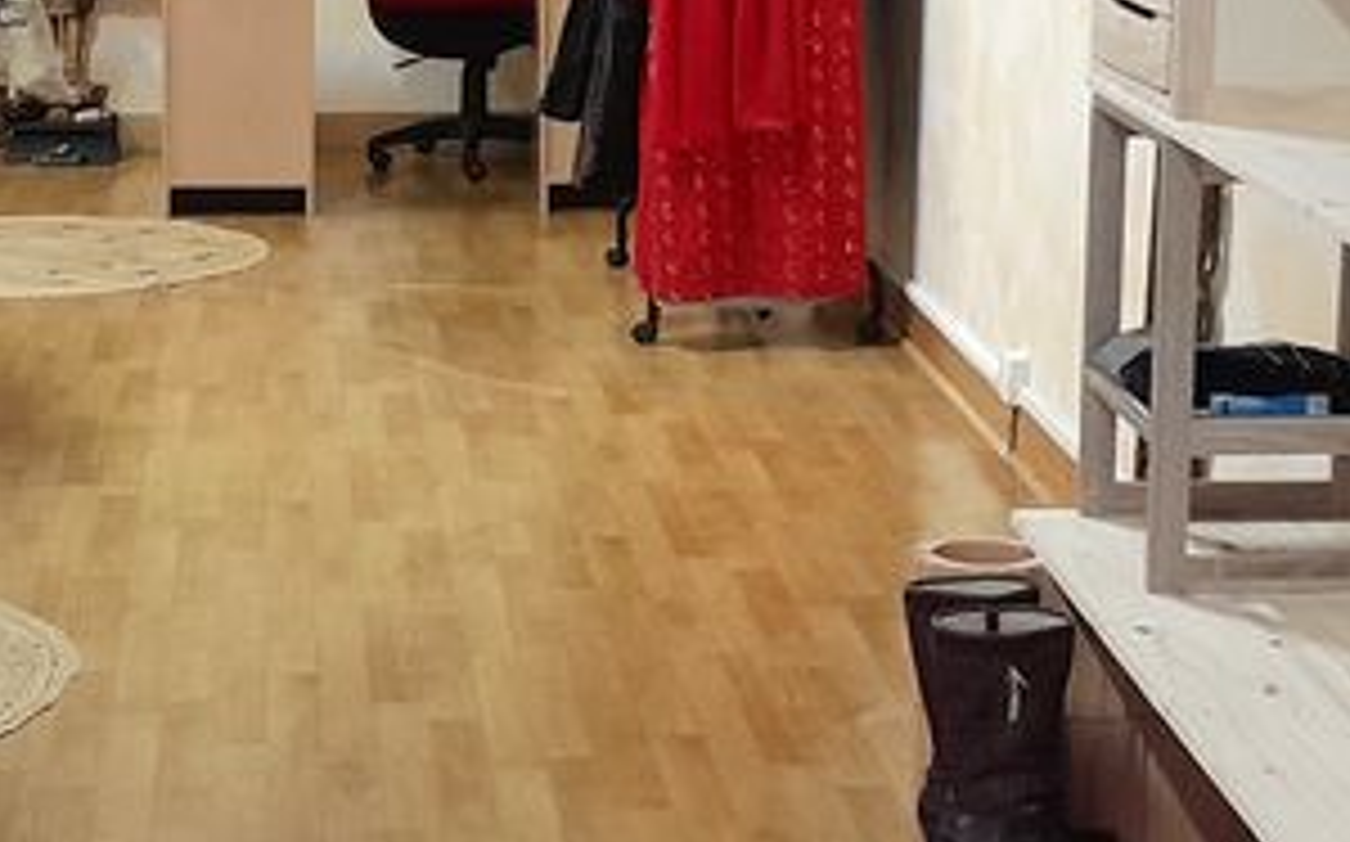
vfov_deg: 14.2
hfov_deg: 22.1
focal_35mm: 92
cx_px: 153
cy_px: 374
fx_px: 3382
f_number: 1.8
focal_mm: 3.98
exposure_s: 1/25
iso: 640
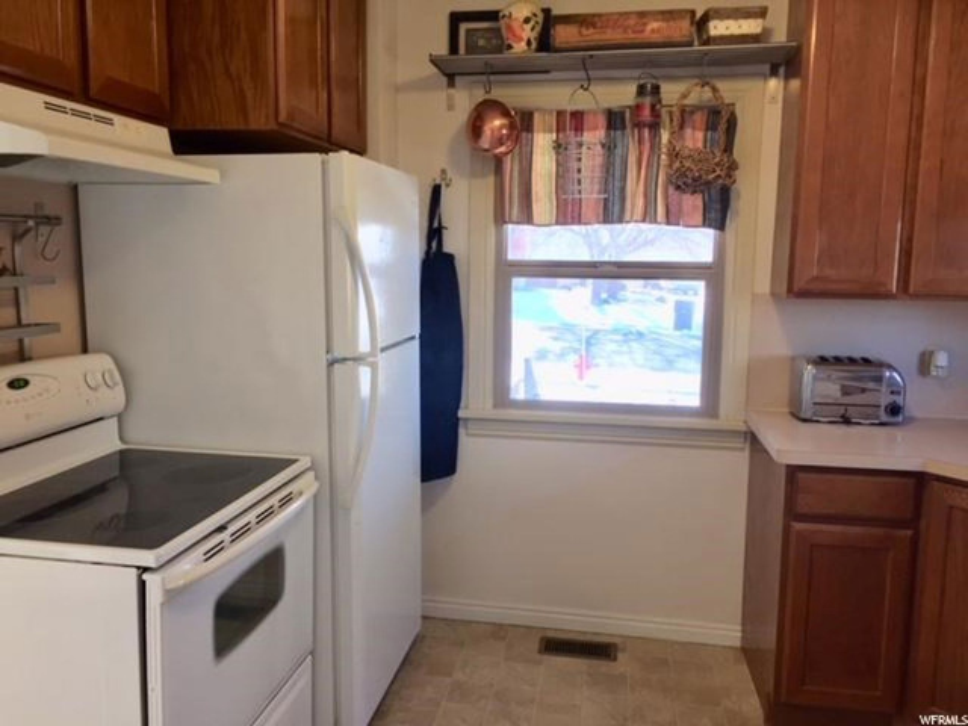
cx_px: 484
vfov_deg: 48.2
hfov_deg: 61.7
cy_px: 363
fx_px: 811
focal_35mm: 29
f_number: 2.2
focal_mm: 4.15
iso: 32
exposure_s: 1/40
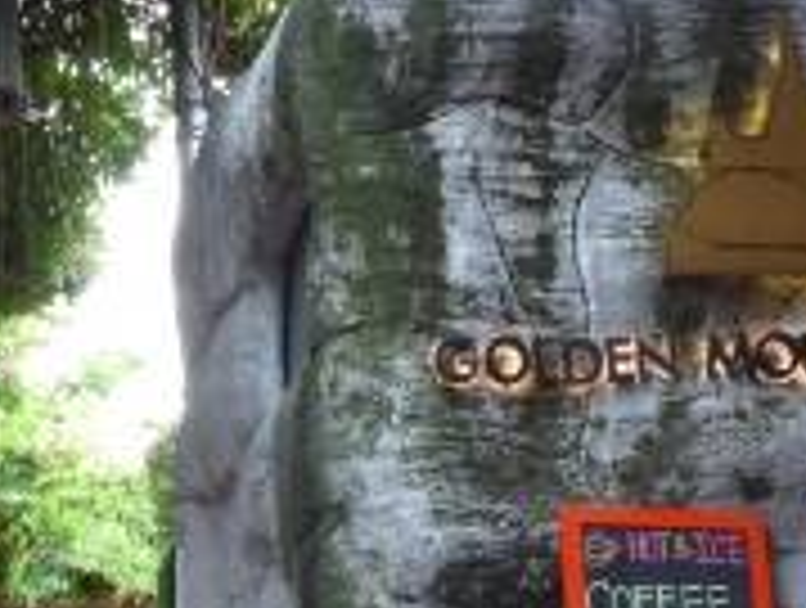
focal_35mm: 92
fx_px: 2146
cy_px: 473
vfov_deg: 16.0
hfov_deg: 21.2
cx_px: 275
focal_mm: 5.8
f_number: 5
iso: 400
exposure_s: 1/50
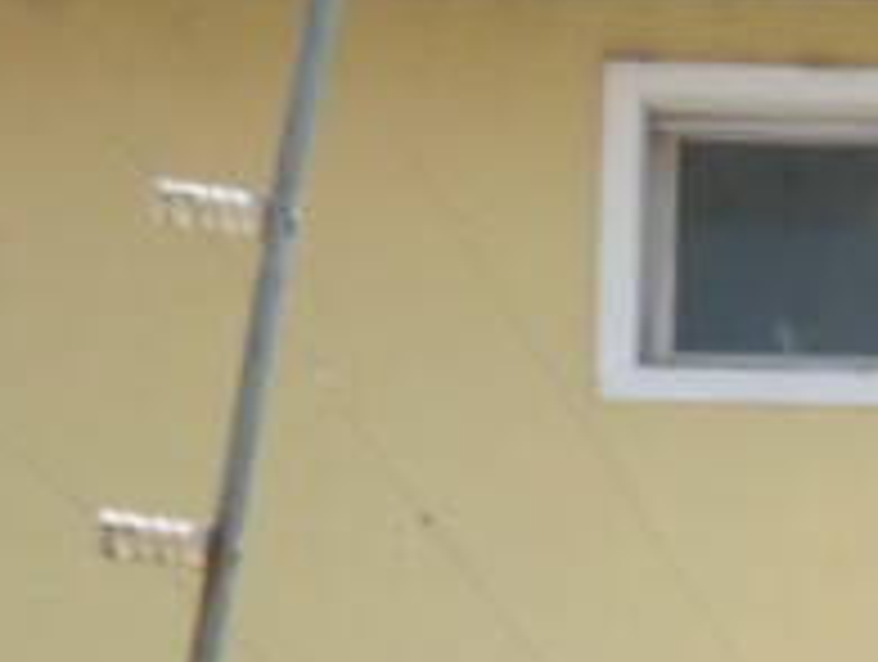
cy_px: 1180
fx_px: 3329
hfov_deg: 12.8
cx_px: 1828
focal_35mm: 131
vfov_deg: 10.7
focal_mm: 4.5
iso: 80
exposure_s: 1/1000
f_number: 2.5
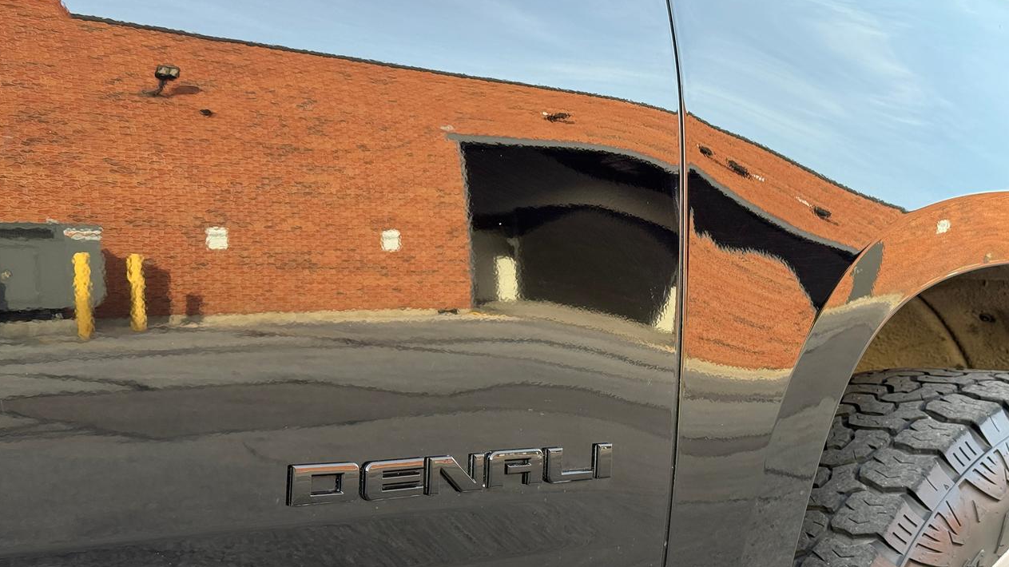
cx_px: 499
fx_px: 1418
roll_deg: -0.3
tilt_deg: -4.6
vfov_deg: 22.6
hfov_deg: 39.2
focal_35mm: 53
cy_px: 353
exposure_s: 1/242
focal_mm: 6.76
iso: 125
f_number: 1.78
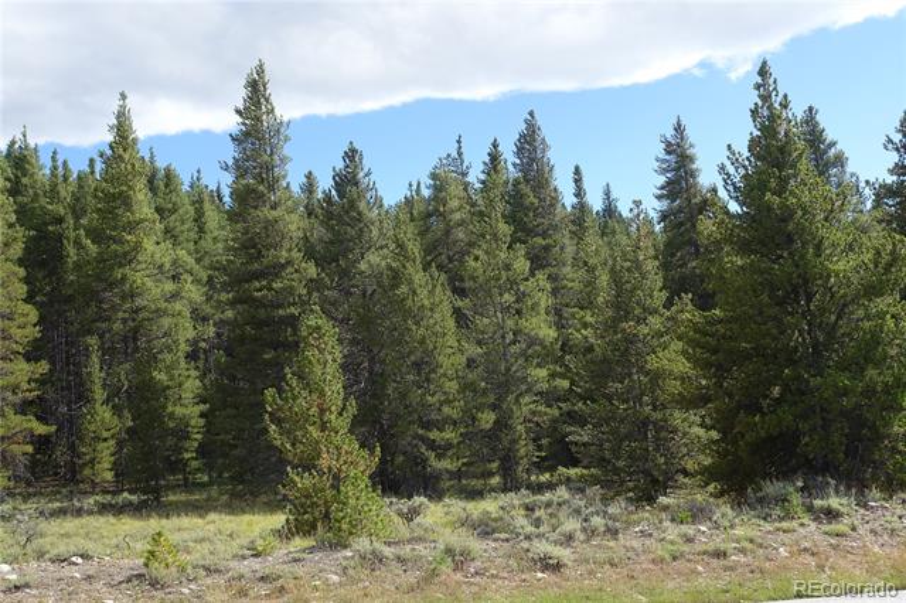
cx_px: 453
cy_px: 302
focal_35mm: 45
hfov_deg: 43.6
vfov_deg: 29.8
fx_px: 1132
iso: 125
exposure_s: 1/250
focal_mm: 16.39
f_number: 5.6
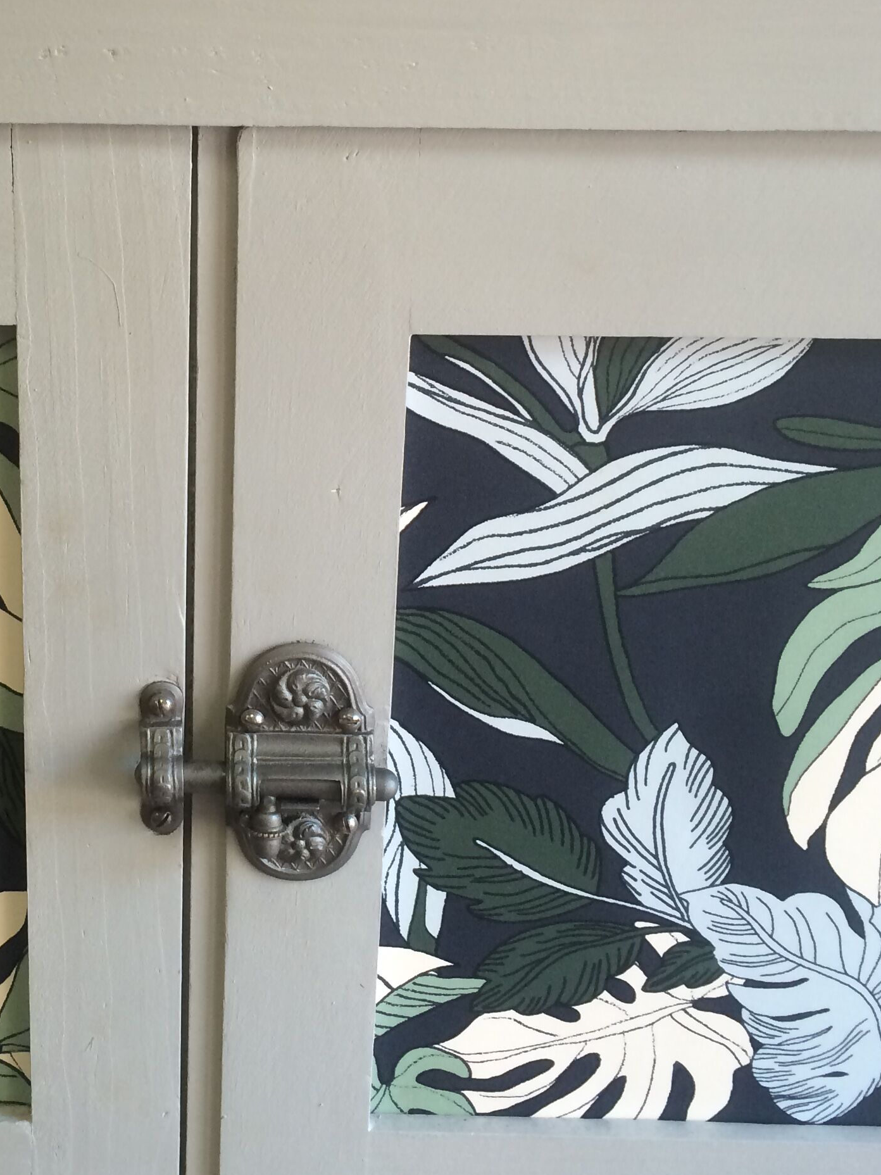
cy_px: 382
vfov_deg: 37.1
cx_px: 185
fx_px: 1731
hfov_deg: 28.0
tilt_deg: -20.6
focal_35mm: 51
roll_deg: -0.5
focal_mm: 4.15
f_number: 2.2
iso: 100
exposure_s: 1/33
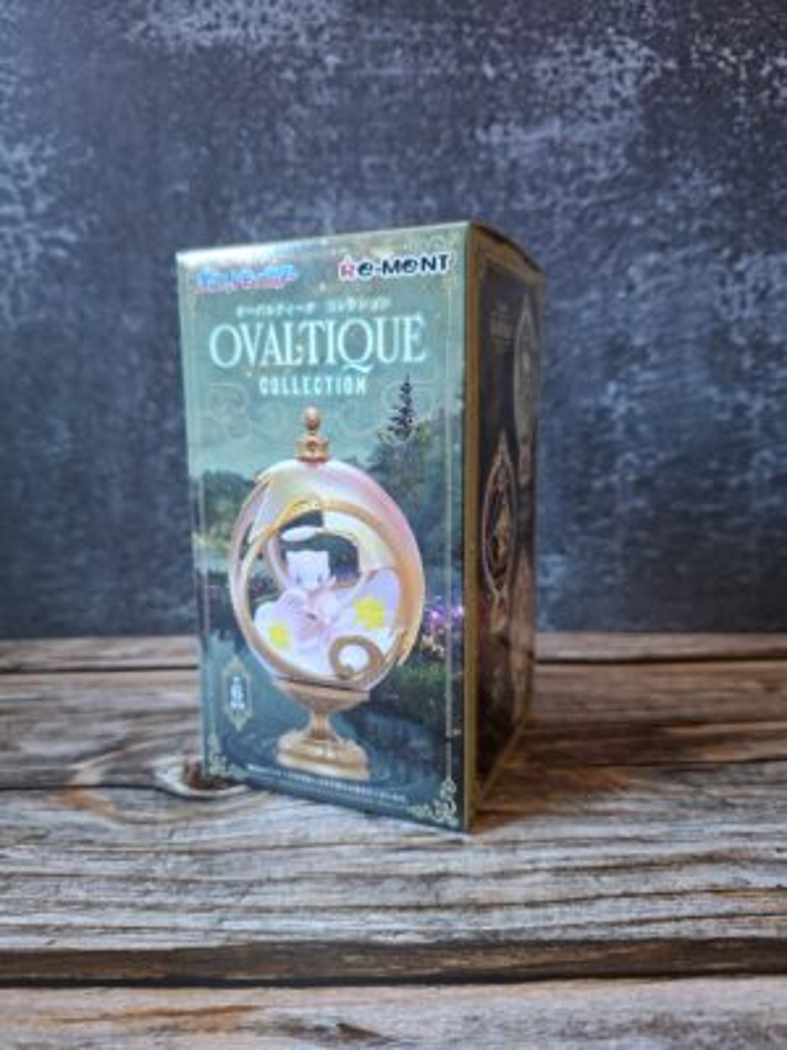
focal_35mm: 23
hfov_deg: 58.9
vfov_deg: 73.9
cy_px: 525
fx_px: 697
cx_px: 394
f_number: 1.8
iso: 320
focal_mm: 5.54
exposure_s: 1/33
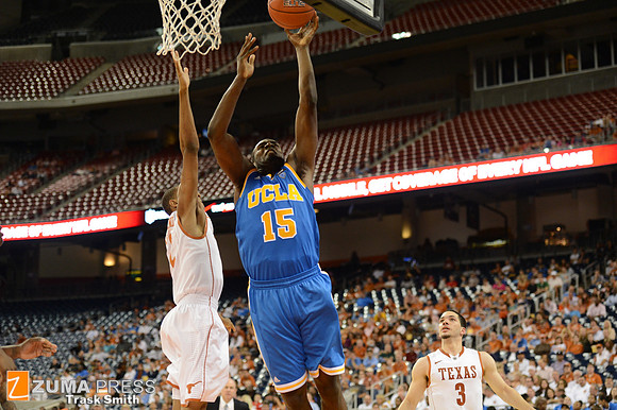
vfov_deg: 19.4
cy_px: 205
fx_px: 1199
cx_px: 308
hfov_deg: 28.9
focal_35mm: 70
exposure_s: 1/1000
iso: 3200
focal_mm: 70
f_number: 2.8
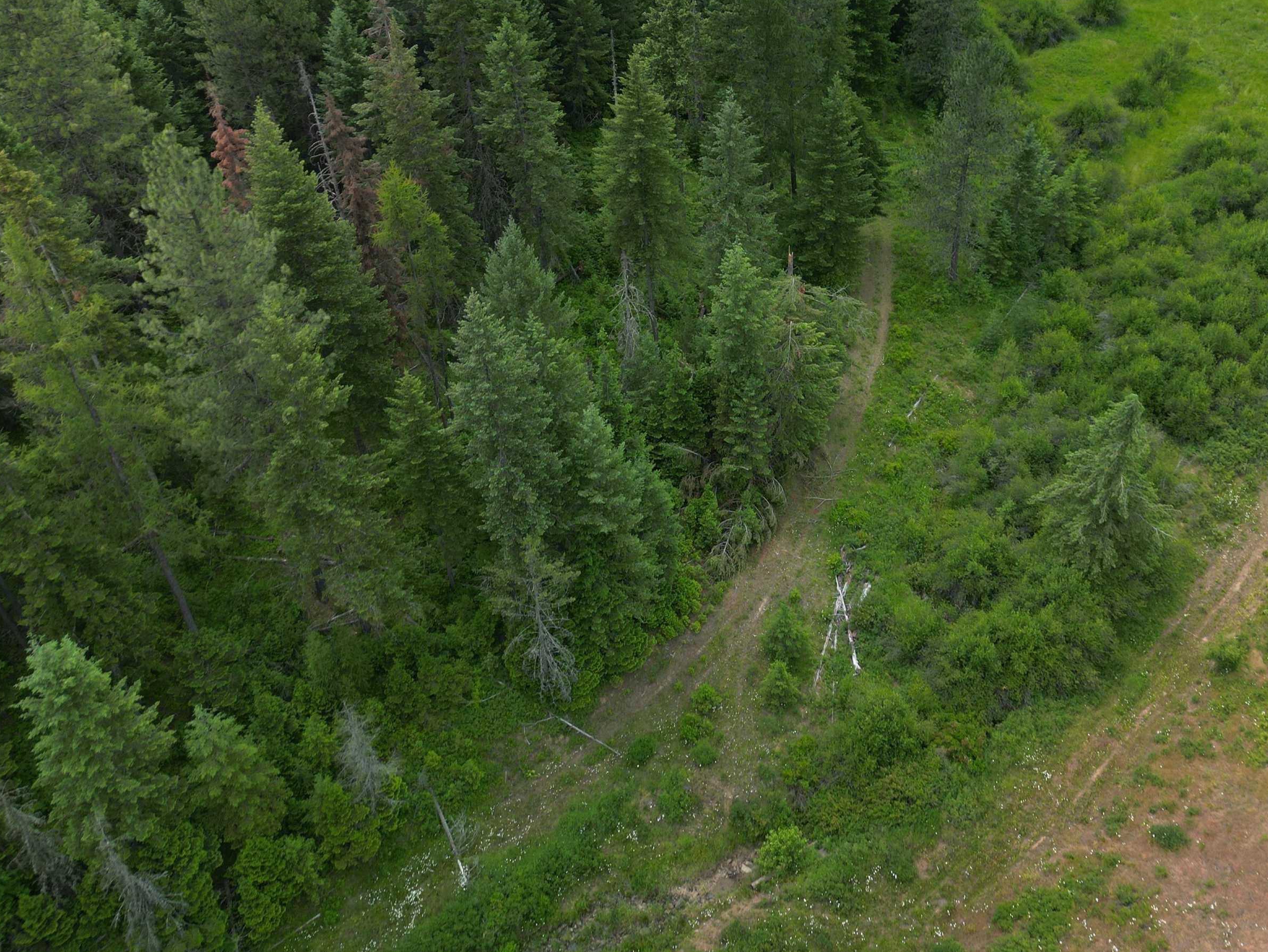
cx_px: 712
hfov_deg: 58.2
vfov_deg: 45.4
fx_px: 1136
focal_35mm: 31
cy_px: 431
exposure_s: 1/100
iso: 100
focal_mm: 6.72
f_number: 1.7
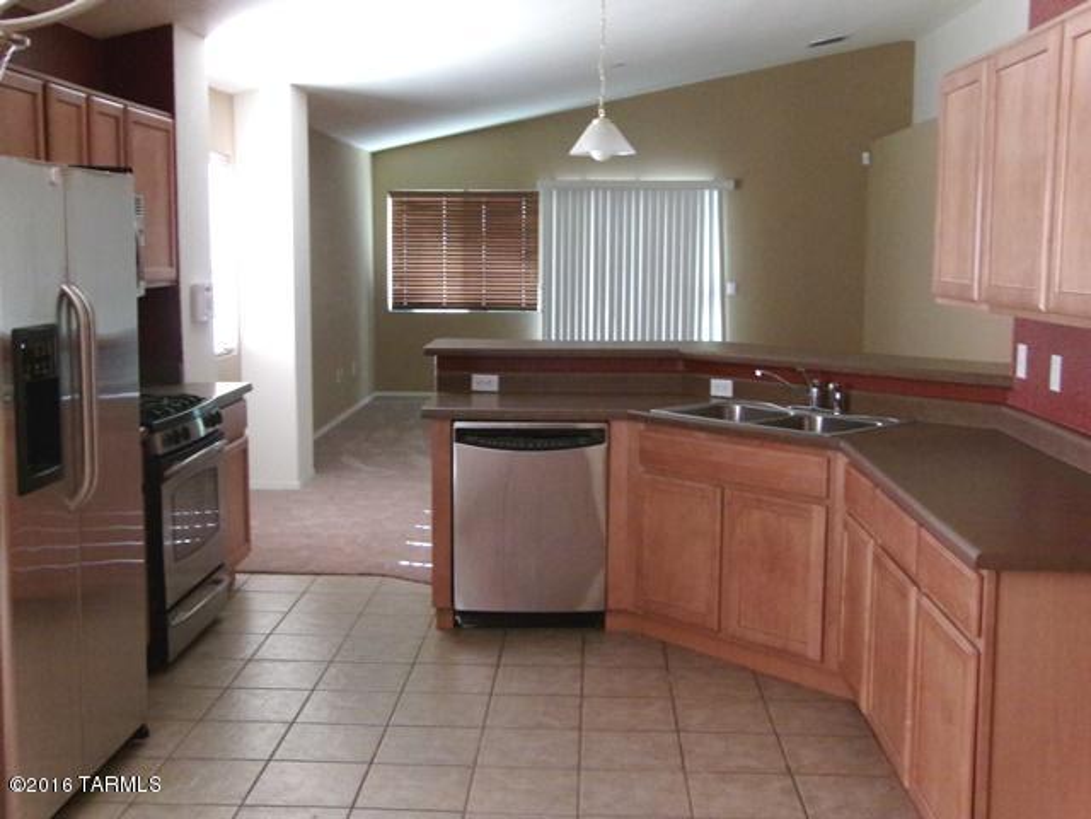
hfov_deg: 45.8
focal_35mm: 41
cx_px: 546
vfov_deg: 35.1
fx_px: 1292
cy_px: 410
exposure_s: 1/17
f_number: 3.6
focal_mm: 7.2
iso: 409
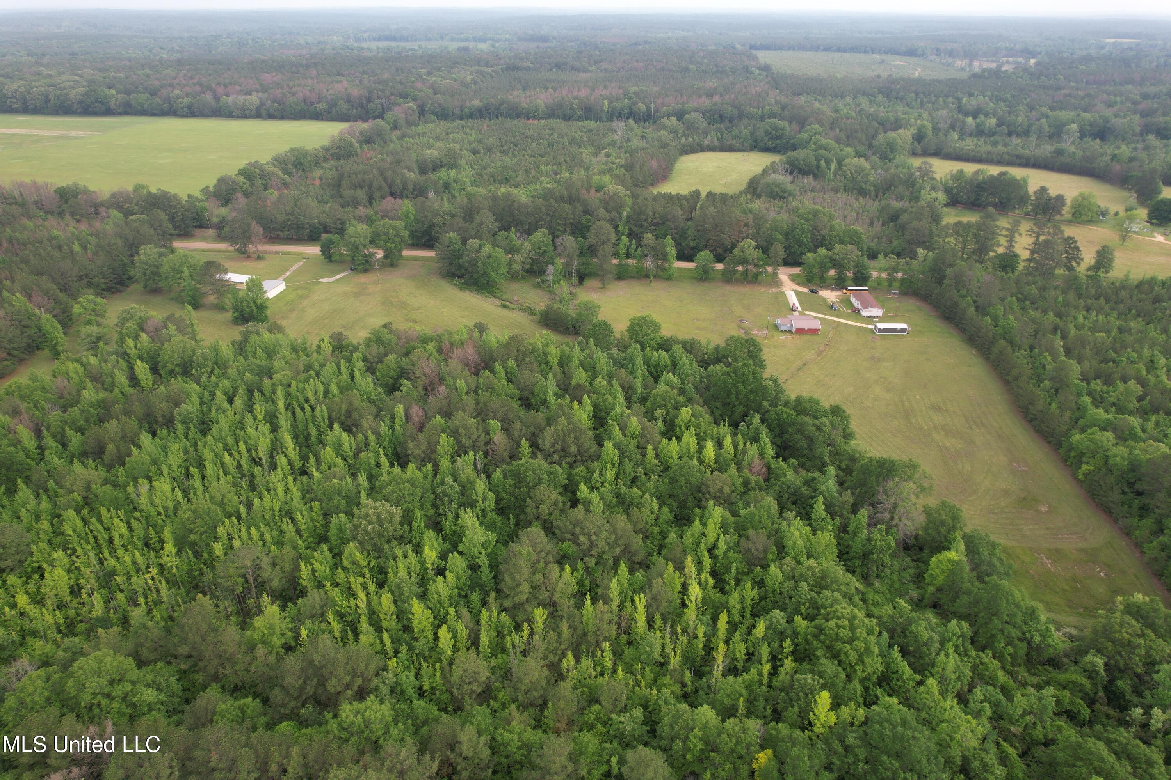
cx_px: 586
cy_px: 390
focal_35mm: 22
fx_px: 716
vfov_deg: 57.2
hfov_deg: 78.6
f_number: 2.8
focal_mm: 8.38
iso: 100
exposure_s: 1/500
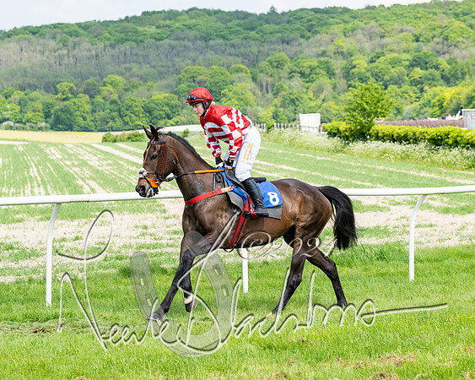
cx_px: 238
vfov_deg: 11.6
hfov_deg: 14.5
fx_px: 1866
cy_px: 163
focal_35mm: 133
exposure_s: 1/2000
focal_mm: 88
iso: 400
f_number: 5
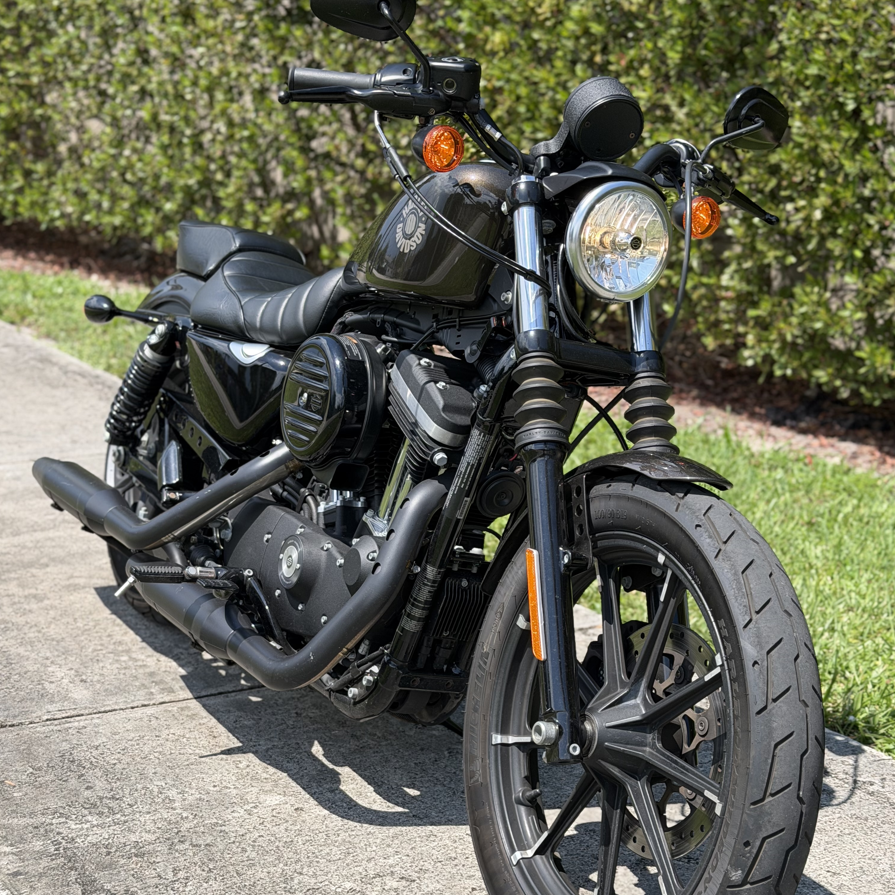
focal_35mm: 57
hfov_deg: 30.0
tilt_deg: -16.9
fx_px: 1667
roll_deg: -3.0
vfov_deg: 30.0
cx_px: 449
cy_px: 529
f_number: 1.78
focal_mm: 6.76
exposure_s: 1/2415
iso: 80
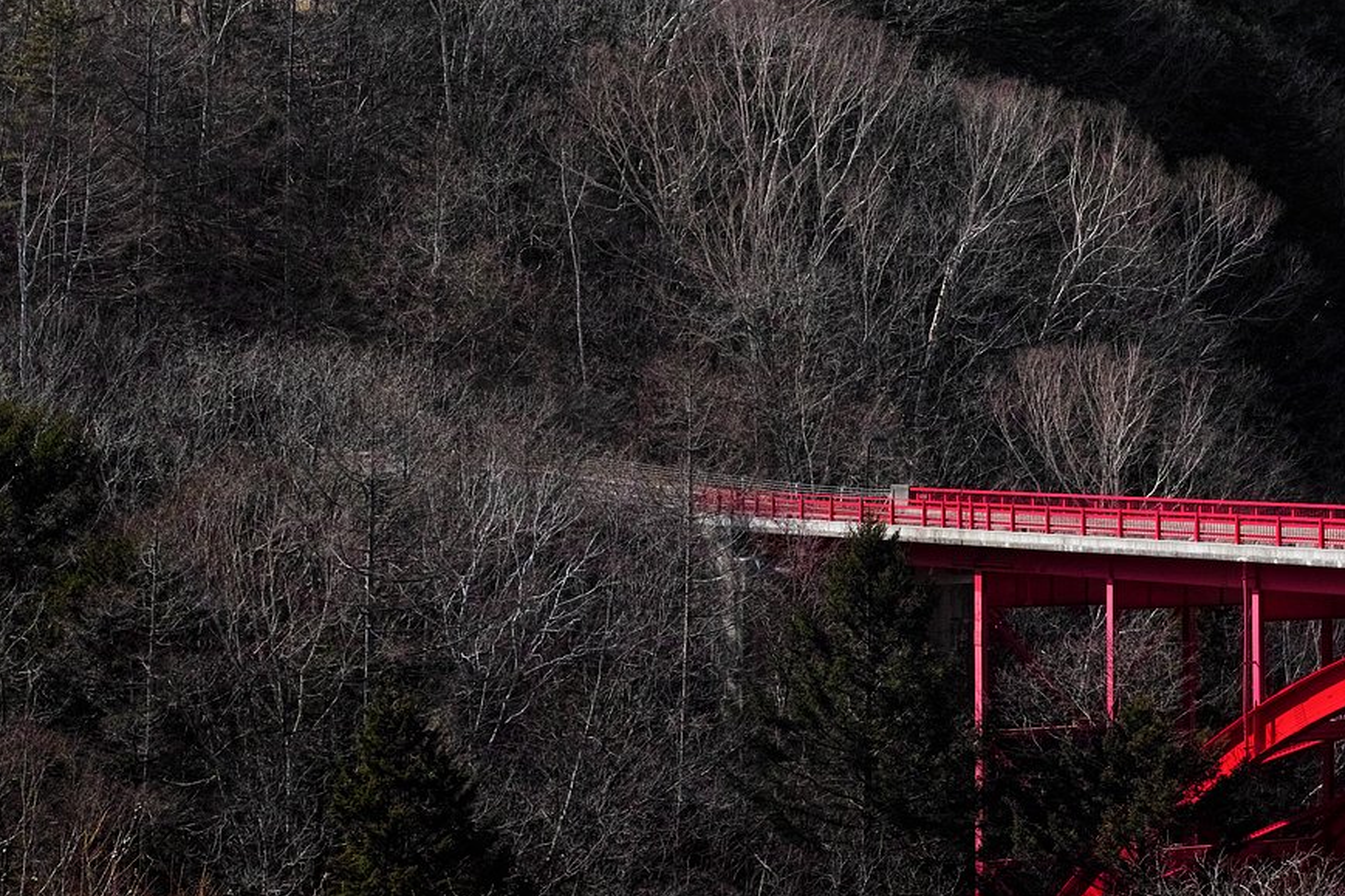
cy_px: -72
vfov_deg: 12.7
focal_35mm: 106
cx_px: 929
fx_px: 3959
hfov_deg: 19.2
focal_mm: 30
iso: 200
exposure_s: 1/250
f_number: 5.6
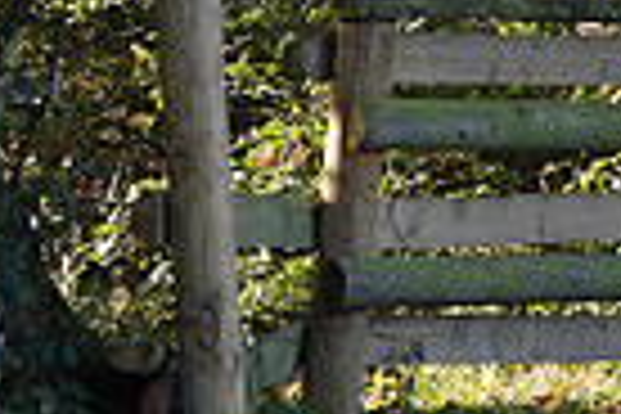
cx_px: 1166
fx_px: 5071
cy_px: -189
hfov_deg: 6.8
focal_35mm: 294
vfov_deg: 4.6
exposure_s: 1/1000
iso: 1000
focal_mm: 70
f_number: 4
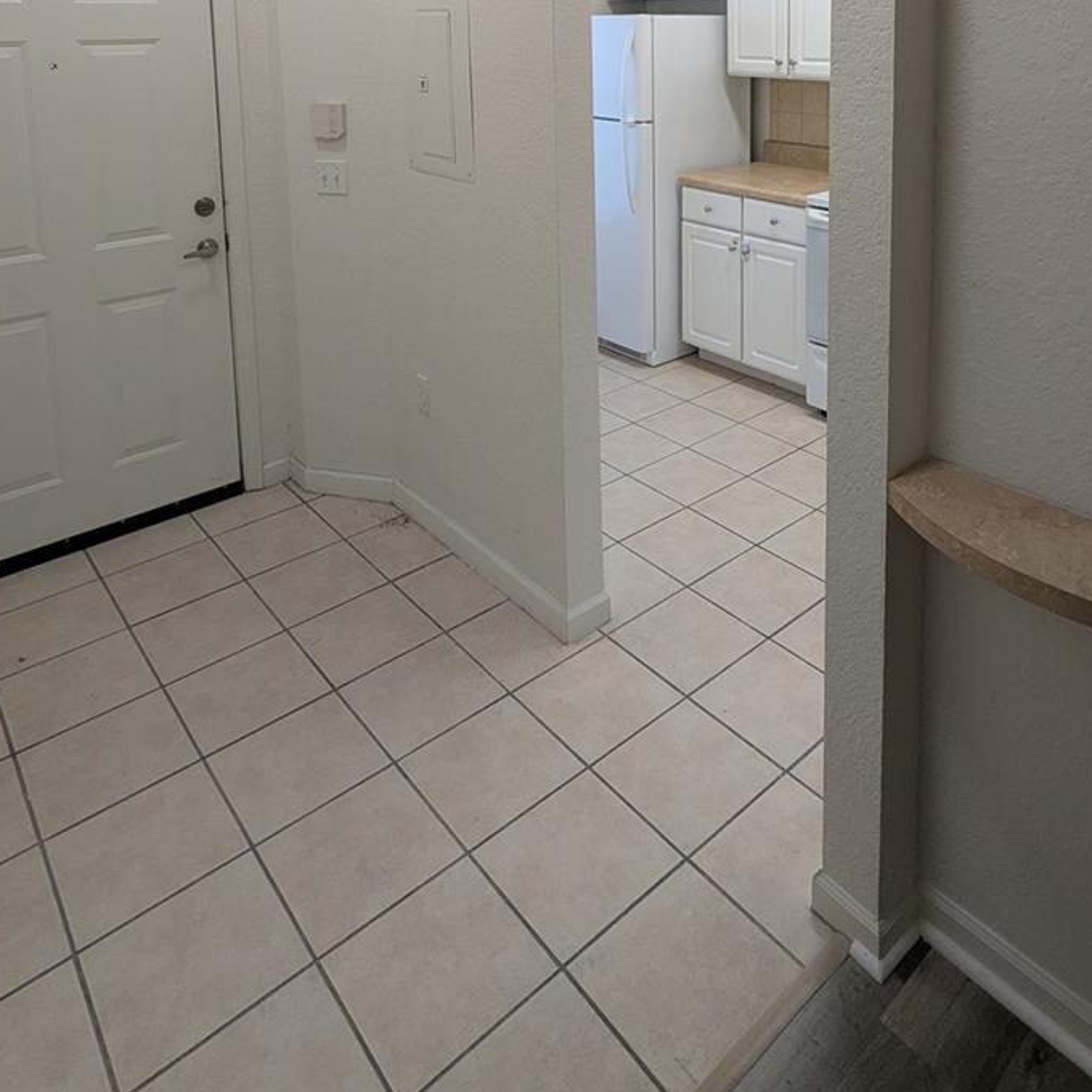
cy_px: 138
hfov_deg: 62.4
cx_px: 654
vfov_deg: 55.7
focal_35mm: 25
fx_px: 892
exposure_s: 1/60
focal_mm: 2.35
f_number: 2.2
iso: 78
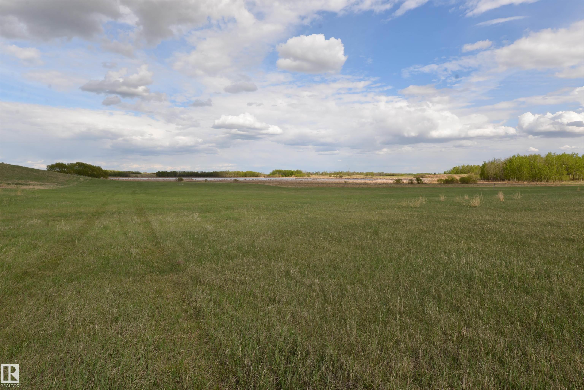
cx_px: 292
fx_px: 357
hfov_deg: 78.6
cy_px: 195
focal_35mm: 22
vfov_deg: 57.3
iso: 100
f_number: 9
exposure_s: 1/200
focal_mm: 22
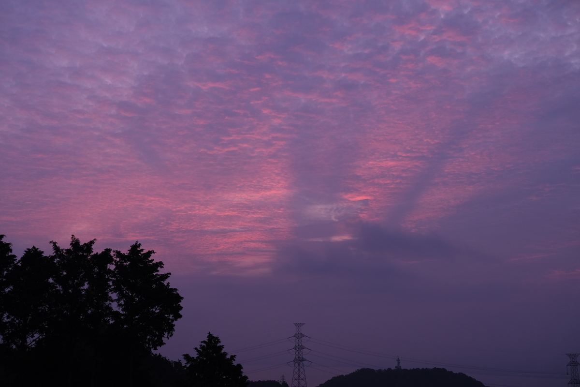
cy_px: 194
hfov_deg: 45.4
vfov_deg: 31.2
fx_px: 693
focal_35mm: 43
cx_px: 290
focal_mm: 28.9
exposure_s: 1/60
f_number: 3.2
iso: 200
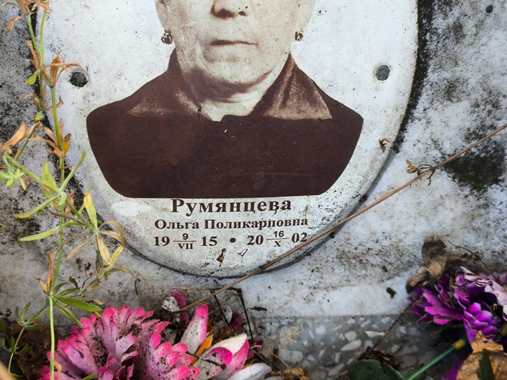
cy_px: 190
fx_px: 733
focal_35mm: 50
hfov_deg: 38.2
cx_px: 254
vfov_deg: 29.1
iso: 64
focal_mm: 4.71
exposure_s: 1/60
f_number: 1.7
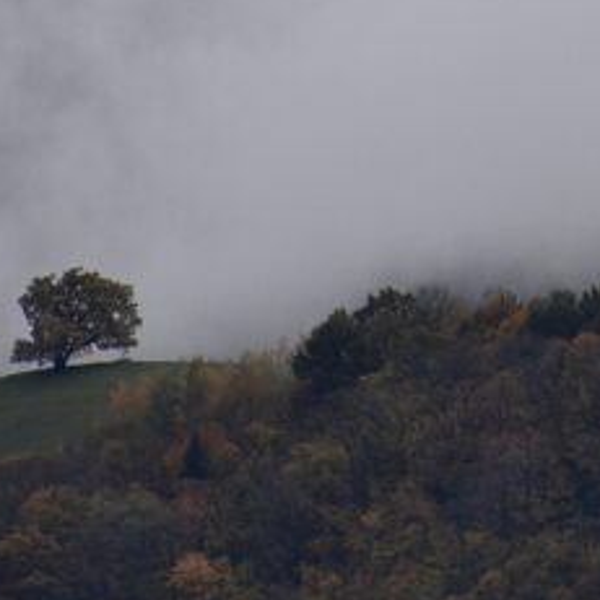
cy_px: -232
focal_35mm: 1693
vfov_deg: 1.0
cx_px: 457
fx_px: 33200
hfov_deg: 1.0
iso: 200
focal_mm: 300
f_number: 7.1
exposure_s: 1/800
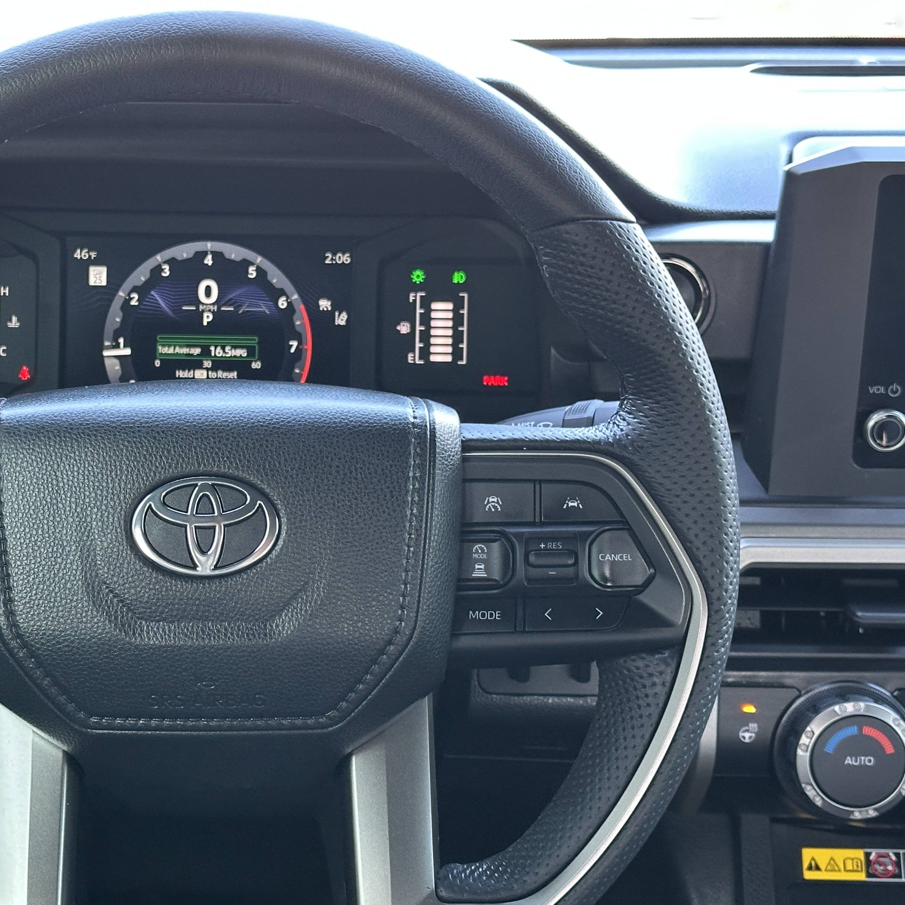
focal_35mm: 70
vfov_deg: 24.6
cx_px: 217
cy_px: 536
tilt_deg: -19.1
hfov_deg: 24.4
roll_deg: +2.4
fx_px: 2070
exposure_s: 1/60
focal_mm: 6.86
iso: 250
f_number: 1.78
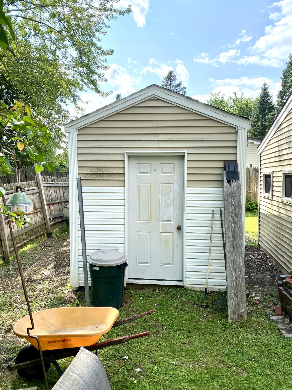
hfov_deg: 53.1
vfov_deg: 67.3
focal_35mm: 26
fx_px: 292
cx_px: 146
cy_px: 195
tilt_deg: -2.3
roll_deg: -0.5
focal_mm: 4.25
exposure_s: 1/1754
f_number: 1.8
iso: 32
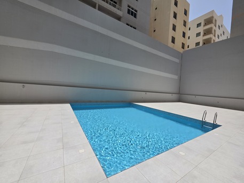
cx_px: 122
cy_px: 92
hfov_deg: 106.2
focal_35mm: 13
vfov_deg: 89.9
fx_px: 92
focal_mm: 2.2
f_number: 1.9
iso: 40
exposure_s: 1/3168
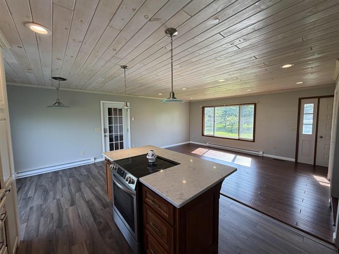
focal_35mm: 14
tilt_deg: -3.9
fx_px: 137
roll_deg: +0.8
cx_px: 170
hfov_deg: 102.1
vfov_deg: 85.7
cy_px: 127
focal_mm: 2.22
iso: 100
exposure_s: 1/120
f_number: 2.2
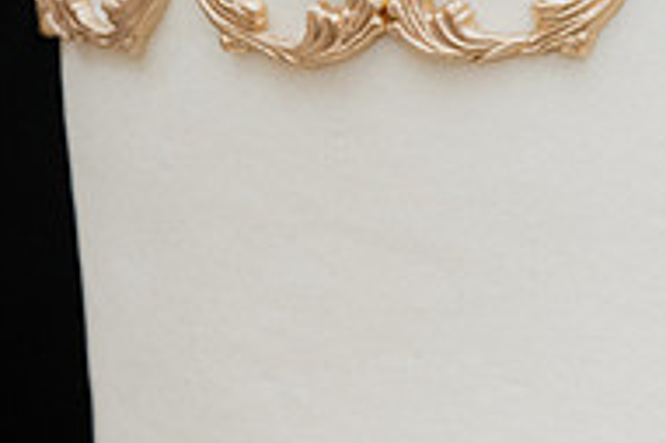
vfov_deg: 6.4
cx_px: 917
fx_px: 3937
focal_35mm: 213
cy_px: 588
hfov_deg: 9.5
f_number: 2.8
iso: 2500
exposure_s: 1/100
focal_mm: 70
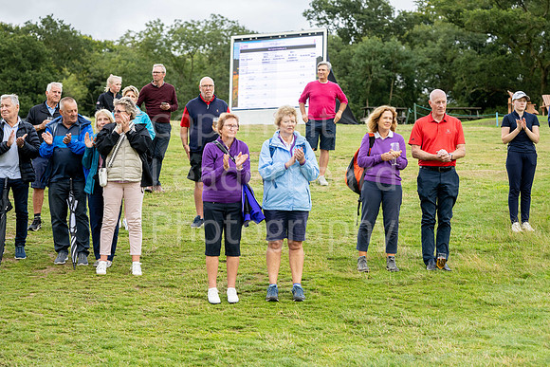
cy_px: 184
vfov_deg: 16.1
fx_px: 1299
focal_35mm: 85
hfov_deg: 23.9
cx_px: 275
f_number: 4
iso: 400
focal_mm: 85
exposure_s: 1/500
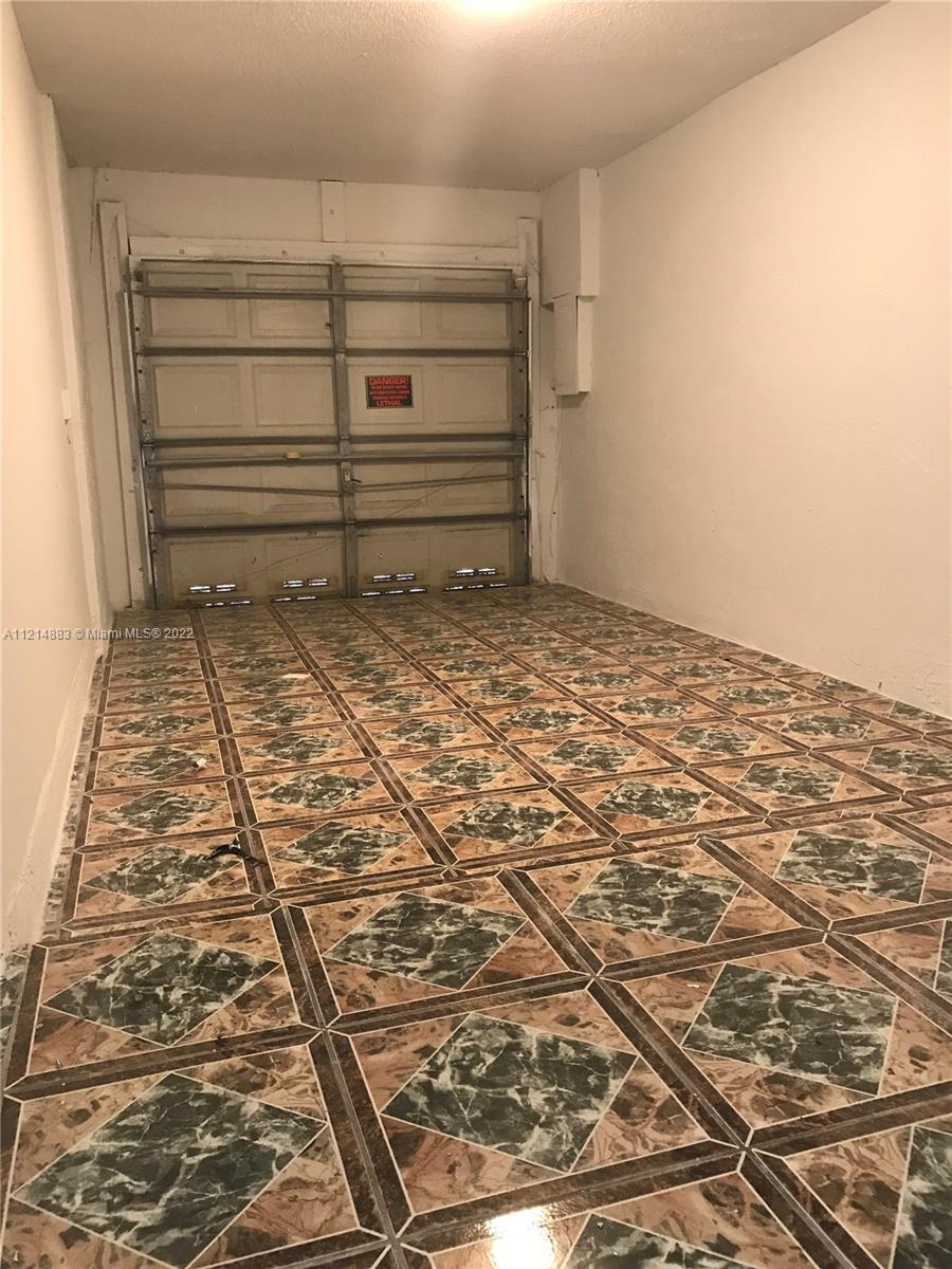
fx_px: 1027
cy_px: 634
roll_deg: +1.4
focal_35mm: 28
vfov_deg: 63.4
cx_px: 476
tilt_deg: -10.2
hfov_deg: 49.7
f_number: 1.8
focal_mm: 3.99
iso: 64
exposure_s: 1/15
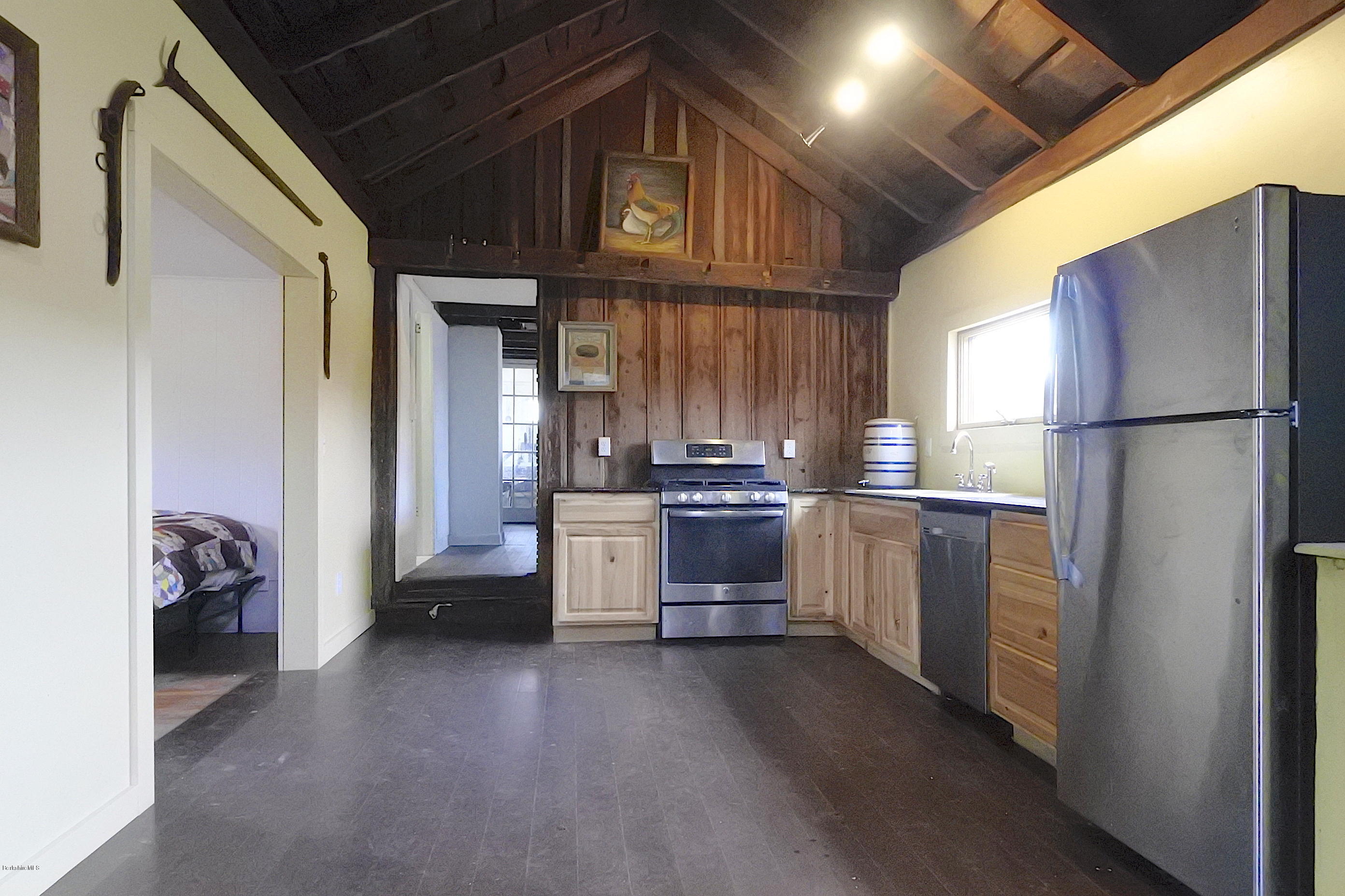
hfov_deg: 81.2
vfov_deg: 59.5
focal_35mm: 21
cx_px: 672
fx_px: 785
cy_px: 448
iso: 12800
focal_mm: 7.9
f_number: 7.1
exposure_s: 1/100
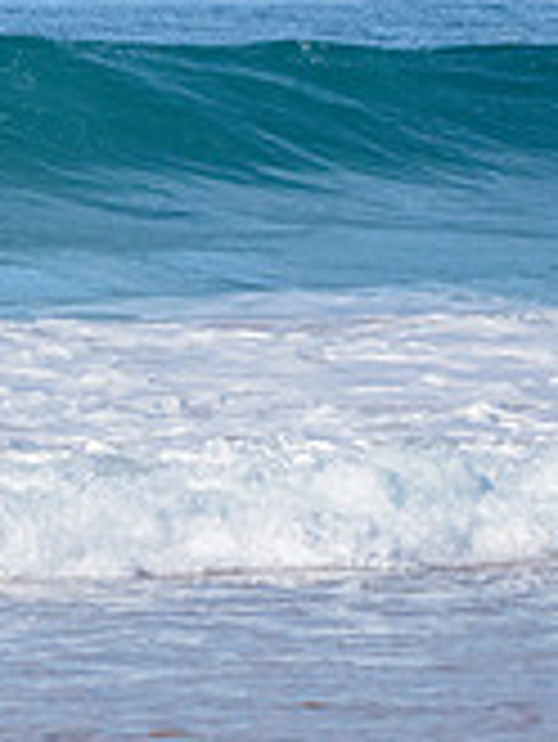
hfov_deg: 2.2
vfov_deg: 2.9
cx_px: -634
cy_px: 47
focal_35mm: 675
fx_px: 14489
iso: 220
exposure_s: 1/2500
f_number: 5.6
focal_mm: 200
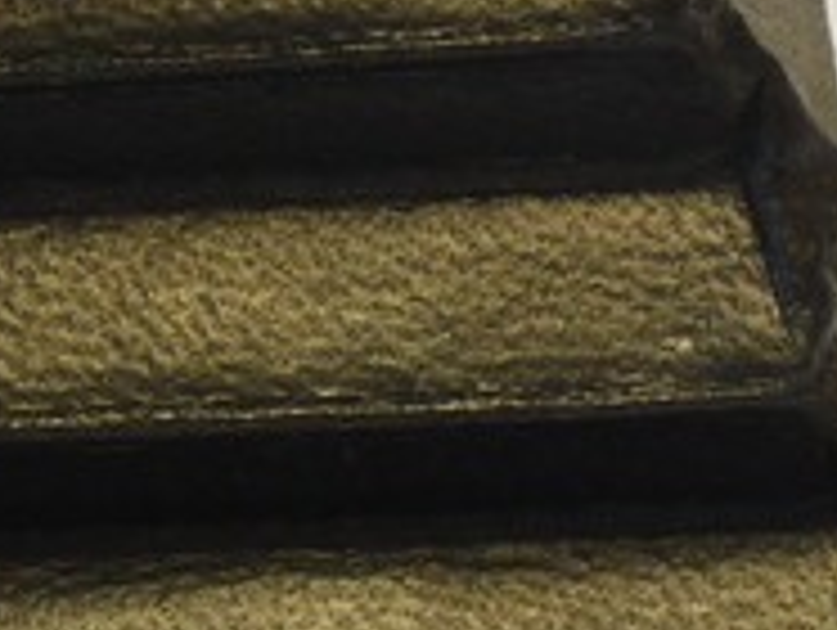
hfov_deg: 5.1
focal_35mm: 387
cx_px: 40
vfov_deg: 3.8
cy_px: 126
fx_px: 9370
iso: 400
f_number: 9
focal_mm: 30
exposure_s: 1/15
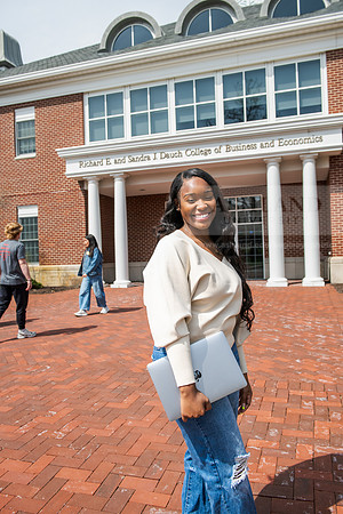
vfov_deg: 60.3
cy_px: 257
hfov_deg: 42.3
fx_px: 443
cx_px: 172
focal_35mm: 31
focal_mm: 31
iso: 200
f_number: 5.6
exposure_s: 1/500
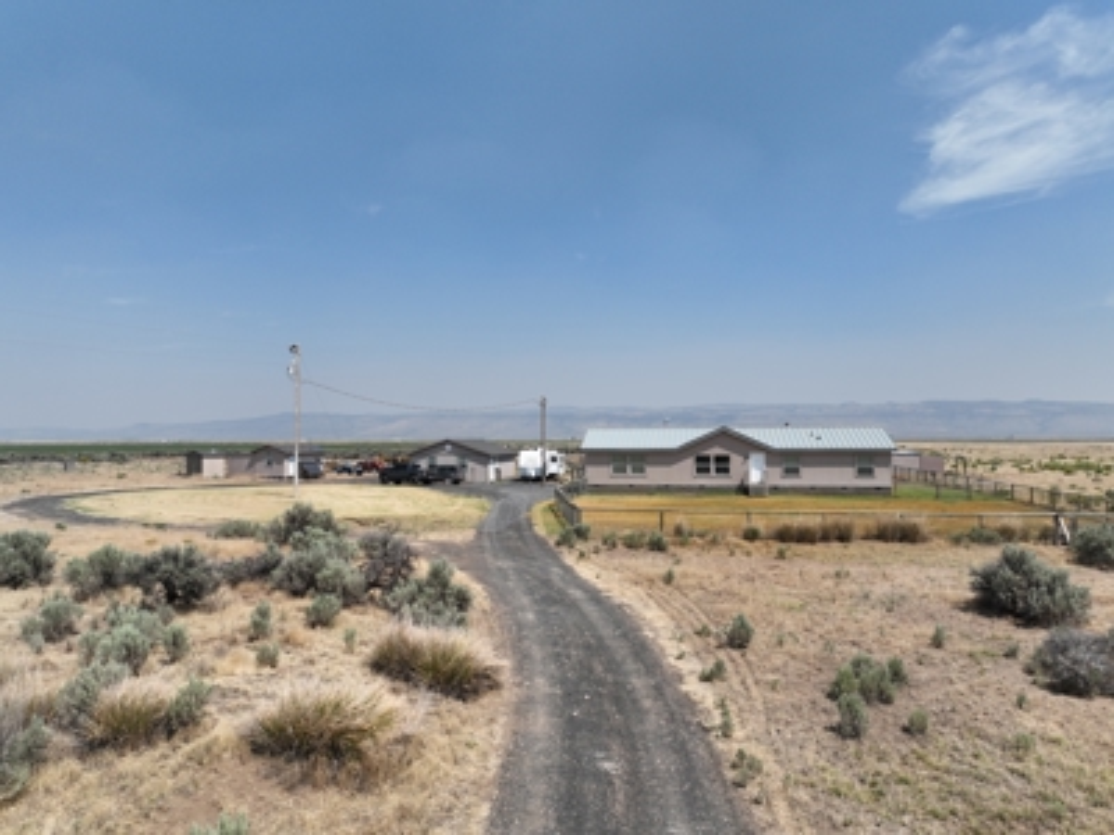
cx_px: 557
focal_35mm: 24
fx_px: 772
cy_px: 418
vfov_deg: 56.8
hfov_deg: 71.6
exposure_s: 1/2000
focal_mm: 12.29
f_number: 2.8
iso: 100
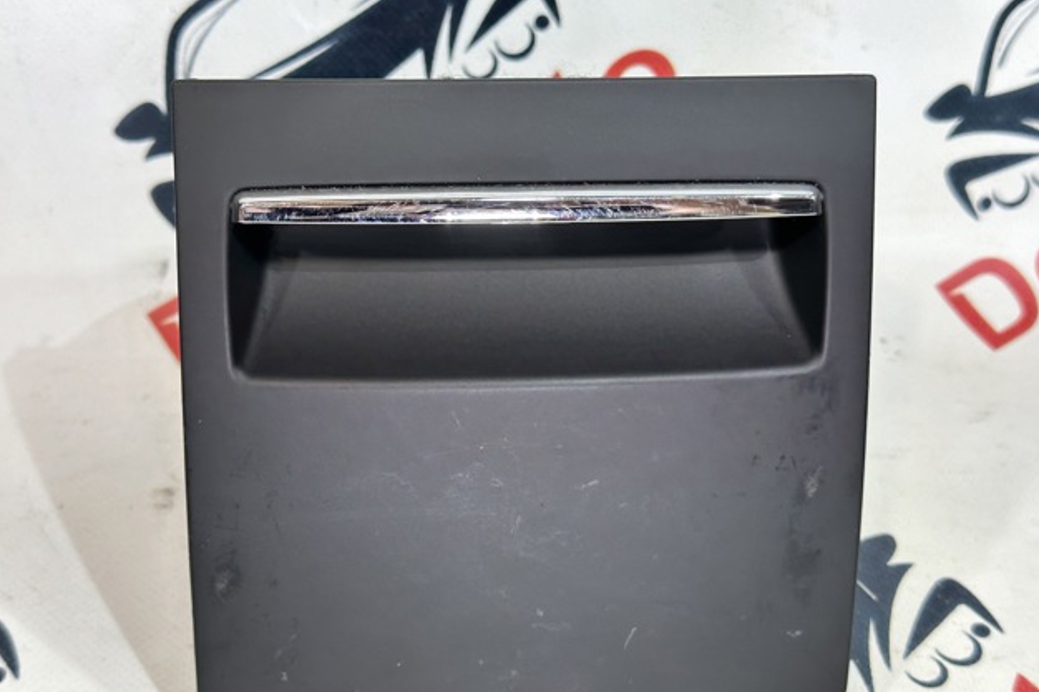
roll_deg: -2.6
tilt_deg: -40.5
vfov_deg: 26.4
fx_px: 1471
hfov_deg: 38.9
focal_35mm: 51
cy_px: 391
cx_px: 515
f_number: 1.78
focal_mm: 6.86
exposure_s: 1/50
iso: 100
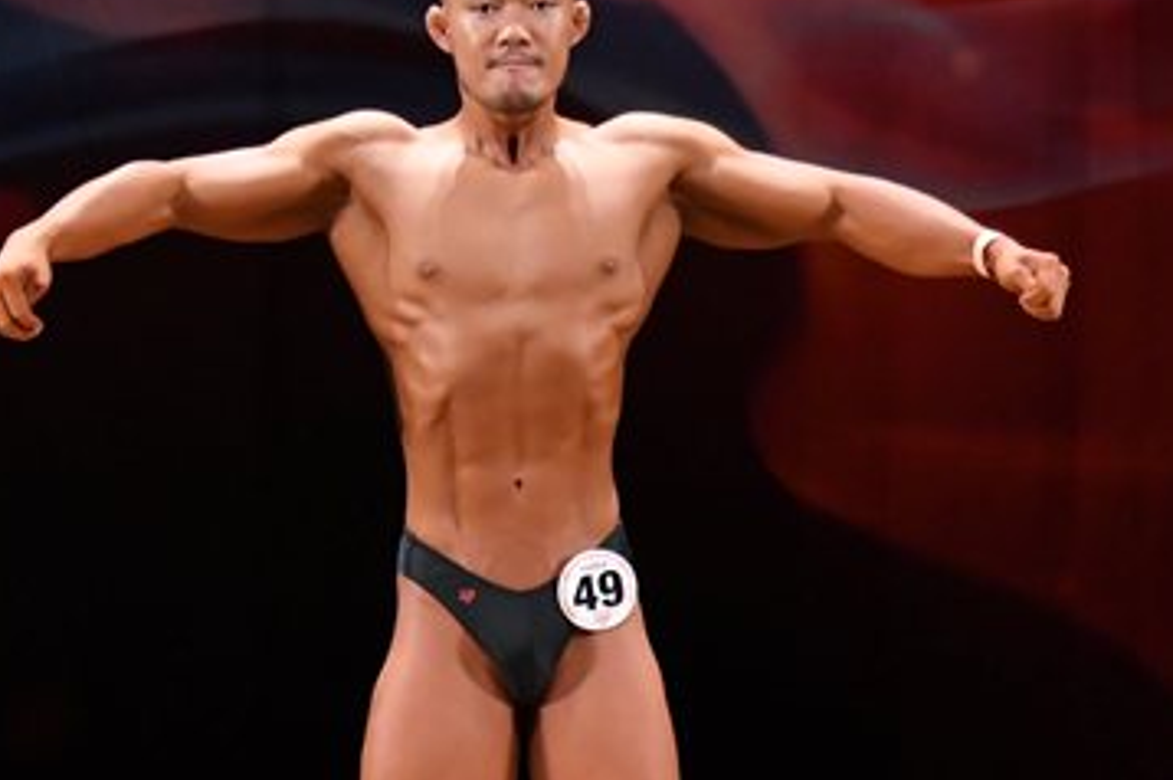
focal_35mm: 487
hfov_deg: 4.2
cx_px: 493
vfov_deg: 2.8
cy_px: 583
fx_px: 15853
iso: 4000
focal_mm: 150
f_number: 5.6
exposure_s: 1/400
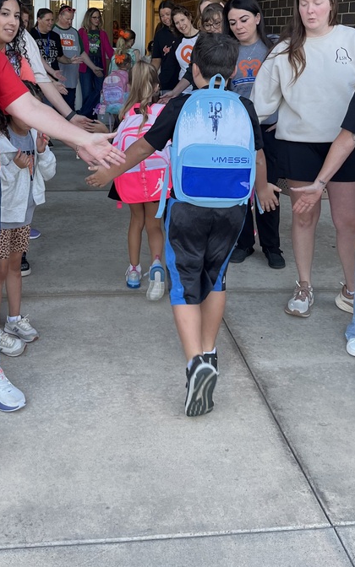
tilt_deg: -8.3
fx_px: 650
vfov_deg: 45.5
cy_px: 141
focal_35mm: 42
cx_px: 144
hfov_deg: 30.5
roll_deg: -1.0
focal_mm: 5.1
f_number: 1.6
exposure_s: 1/122
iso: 100
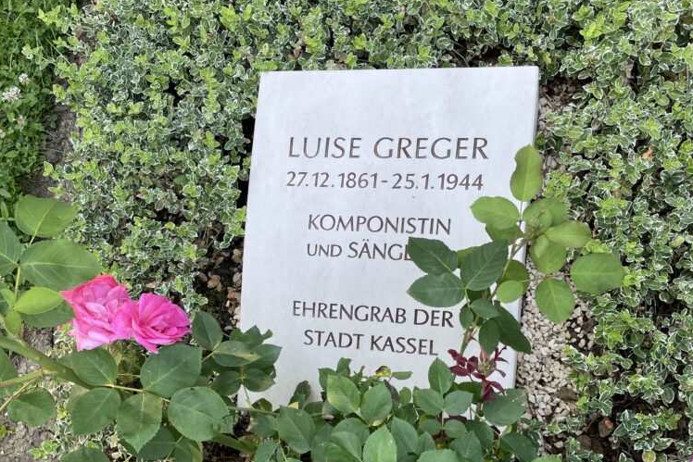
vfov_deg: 35.5
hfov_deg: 51.9
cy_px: 320
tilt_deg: -65.3
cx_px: 354
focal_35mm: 37
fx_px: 712
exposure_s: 1/121
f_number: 1.6
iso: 32
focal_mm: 4.2
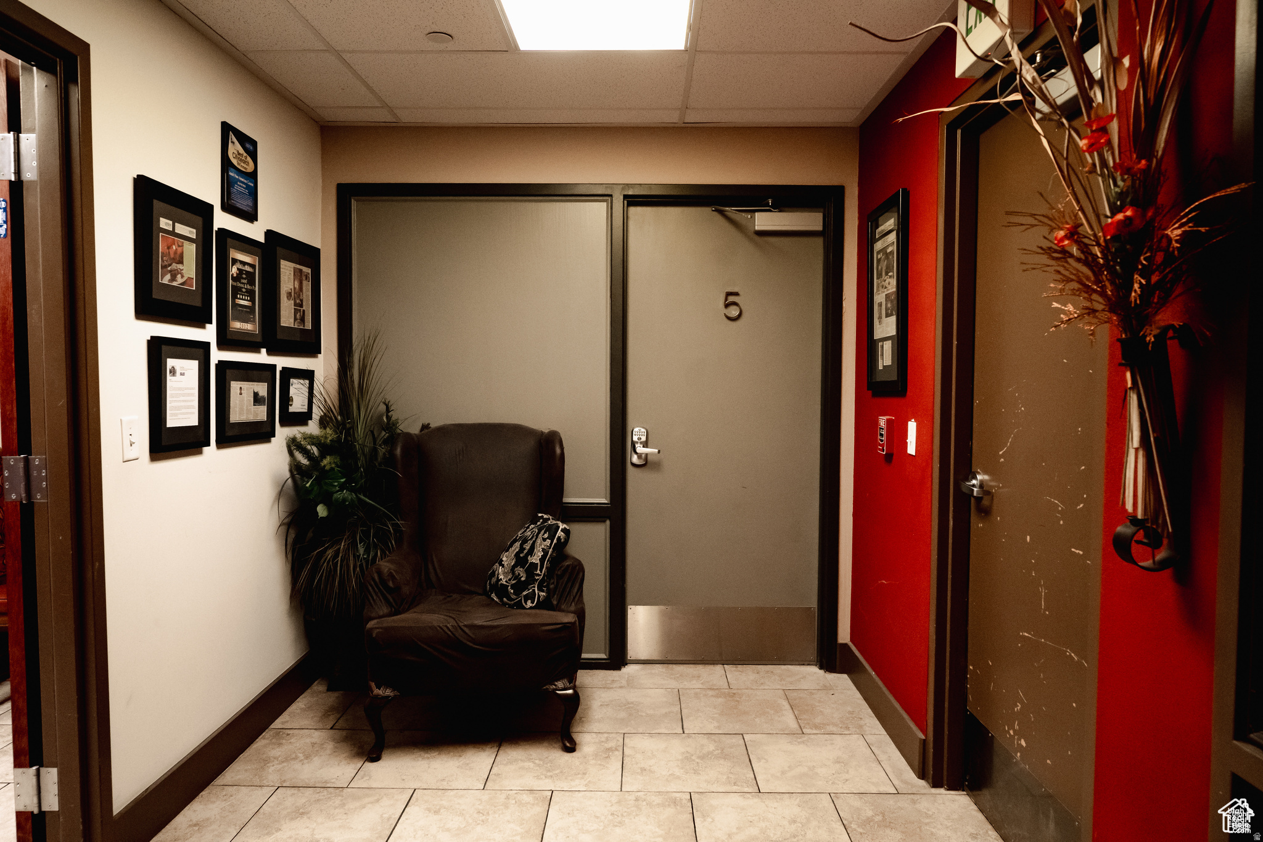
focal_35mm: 24
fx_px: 842
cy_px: 421
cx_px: 632
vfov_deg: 53.1
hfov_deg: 73.7
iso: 5000
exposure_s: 1/125
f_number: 5
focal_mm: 24
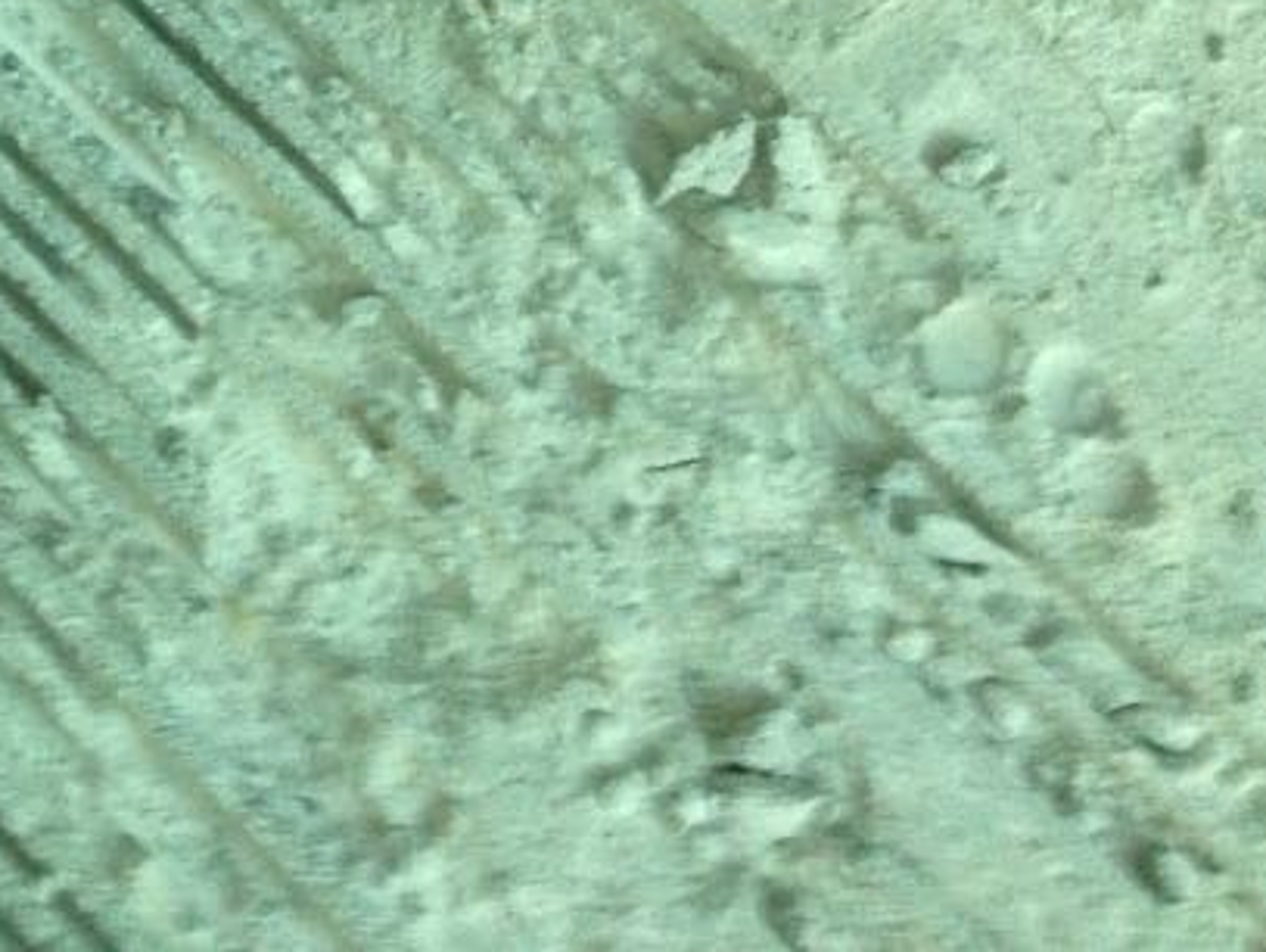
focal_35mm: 81
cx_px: 31
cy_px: -212
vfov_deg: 17.3
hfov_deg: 23.2
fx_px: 2965
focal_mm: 4.12
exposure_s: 1/20
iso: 320
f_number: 2.4
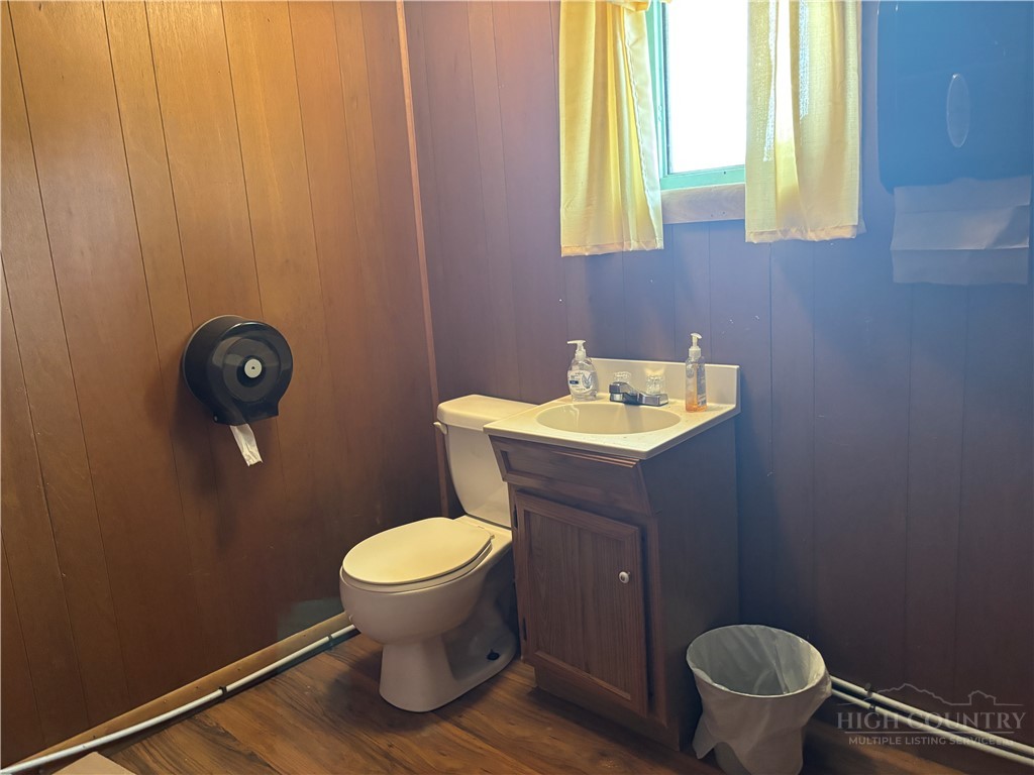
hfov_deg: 67.3
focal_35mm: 26
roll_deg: +4.0
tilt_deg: -11.8
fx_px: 777
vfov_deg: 53.1
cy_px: 388
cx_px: 517
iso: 500
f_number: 1.6
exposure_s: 1/60
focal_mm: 5.96
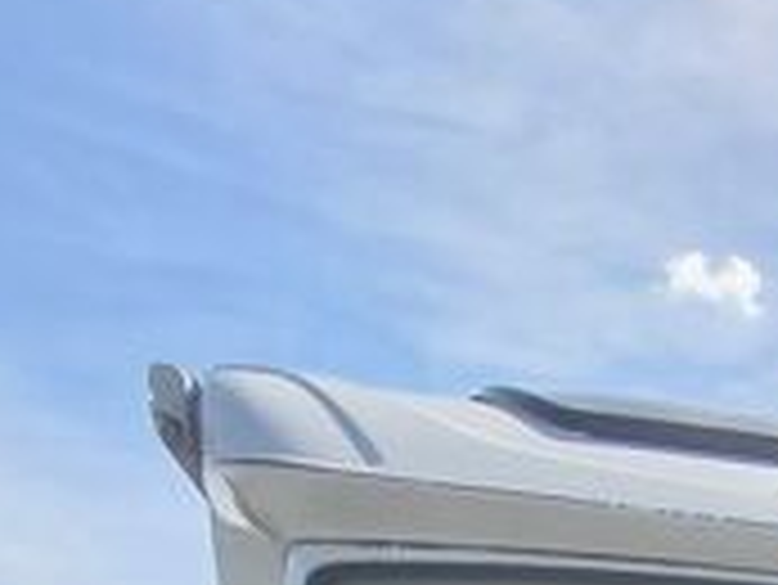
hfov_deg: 33.0
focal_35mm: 48
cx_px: 917
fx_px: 1080
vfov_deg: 16.8
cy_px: 1300
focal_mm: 2.2
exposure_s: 1/1996
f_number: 2.2
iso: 50
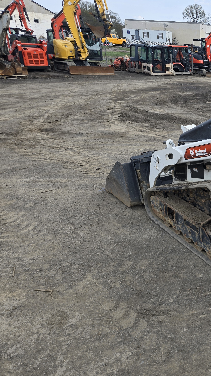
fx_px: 338
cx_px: 251
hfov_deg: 29.9
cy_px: 188
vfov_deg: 58.0
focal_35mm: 34
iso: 12
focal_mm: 6.3
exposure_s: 1/463
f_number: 1.7
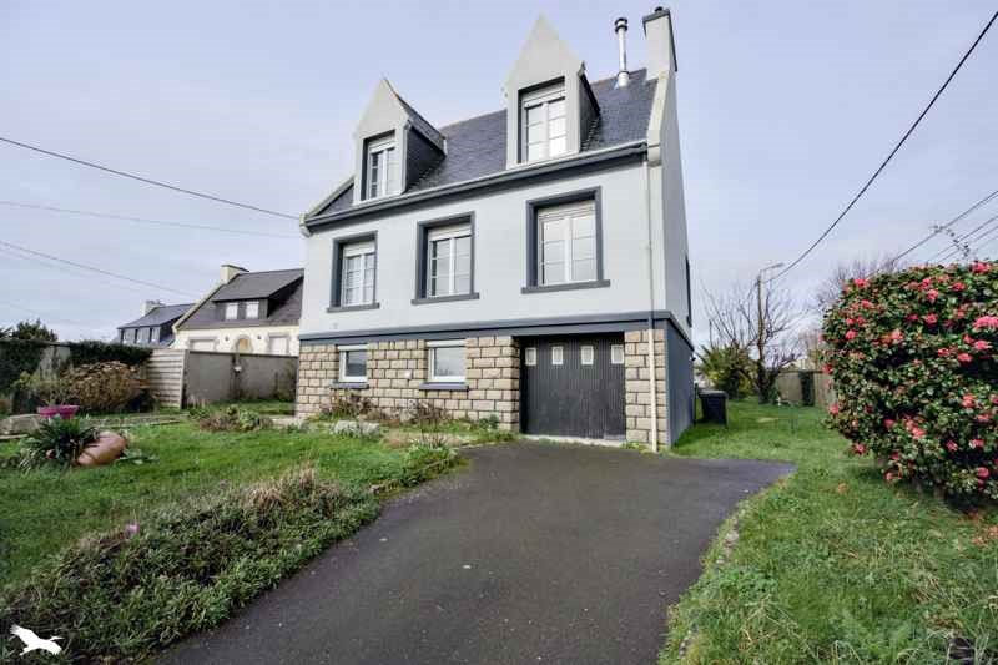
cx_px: 499
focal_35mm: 16
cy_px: 332
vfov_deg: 73.7
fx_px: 443
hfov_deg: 96.7
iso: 800
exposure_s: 1/3200
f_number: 8
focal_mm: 16
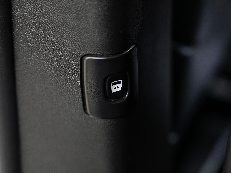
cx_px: 116
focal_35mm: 73
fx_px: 487
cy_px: 86
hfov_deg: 26.7
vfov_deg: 20.2
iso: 2000
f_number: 2.8
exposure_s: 1/40
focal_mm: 67.4
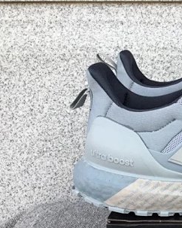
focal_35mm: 64
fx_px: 431
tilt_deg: -20.4
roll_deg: +0.2
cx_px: 238
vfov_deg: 29.0
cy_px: 180
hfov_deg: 21.5
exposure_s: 1/100
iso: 32
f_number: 2.4
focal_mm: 3.3
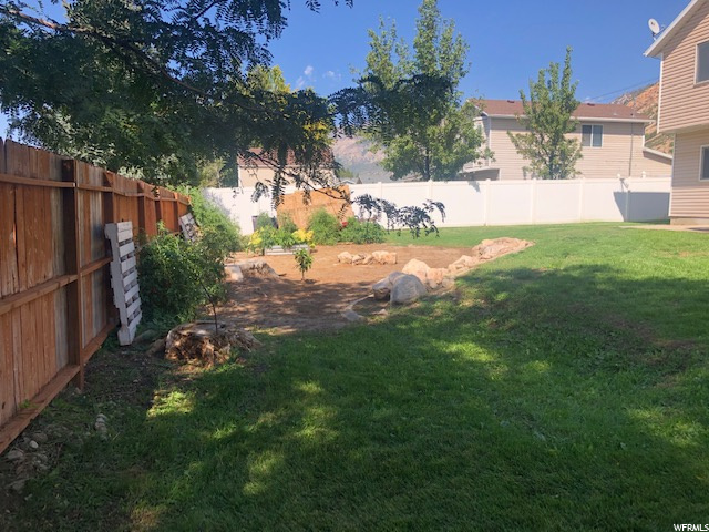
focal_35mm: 28
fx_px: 573
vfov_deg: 49.7
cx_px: 354
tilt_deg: -6.2
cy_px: 266
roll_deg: -0.1
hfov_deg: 63.4
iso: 20
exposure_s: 1/1245
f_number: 1.8
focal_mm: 3.99
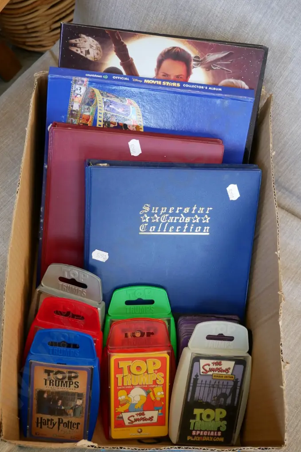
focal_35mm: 46
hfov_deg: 29.2
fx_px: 577
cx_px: 142
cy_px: 227
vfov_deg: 42.8
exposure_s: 1/60
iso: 800
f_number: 4.2
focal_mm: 22
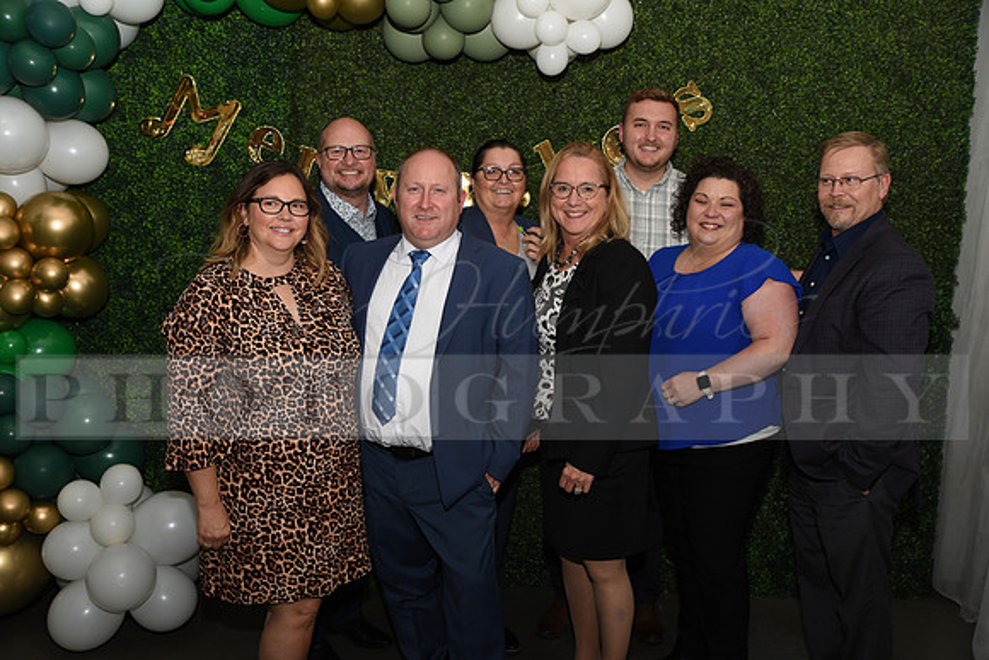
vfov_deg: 37.9
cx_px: 494
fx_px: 962
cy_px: 330
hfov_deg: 54.4
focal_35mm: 35
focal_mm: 35
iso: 100
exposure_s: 1/60
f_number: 4
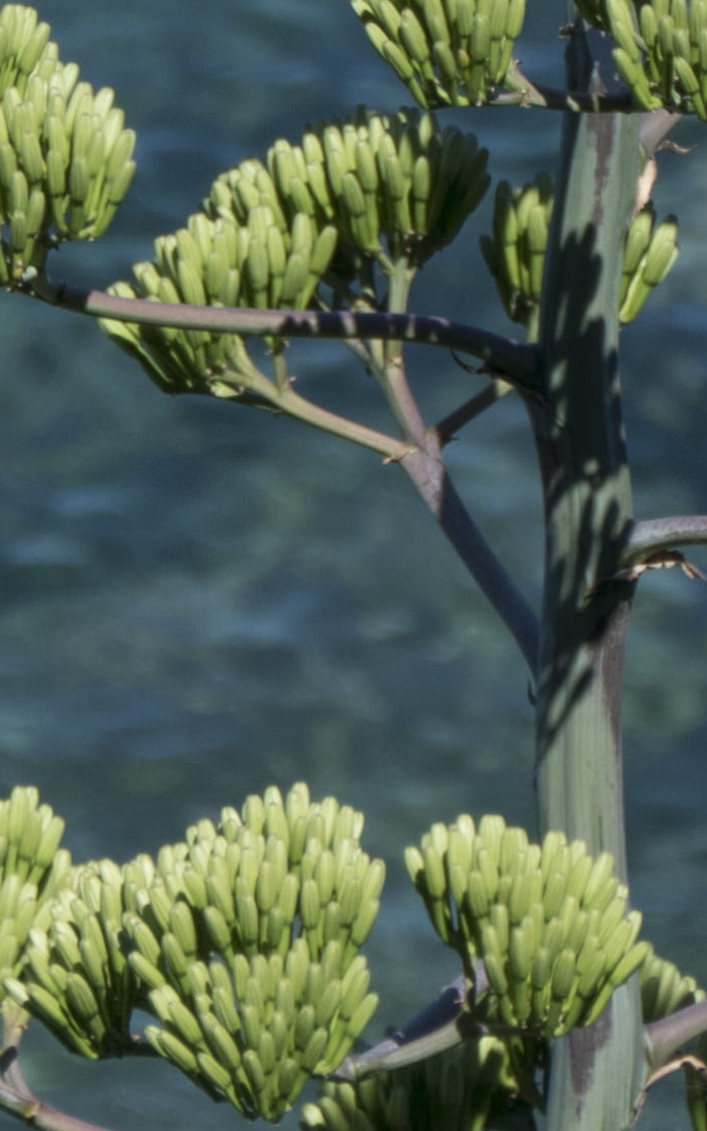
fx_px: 46317
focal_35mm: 1502
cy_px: 505
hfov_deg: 0.9
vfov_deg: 1.4
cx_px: 306
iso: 80
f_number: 4
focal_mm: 109.3
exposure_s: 1/800
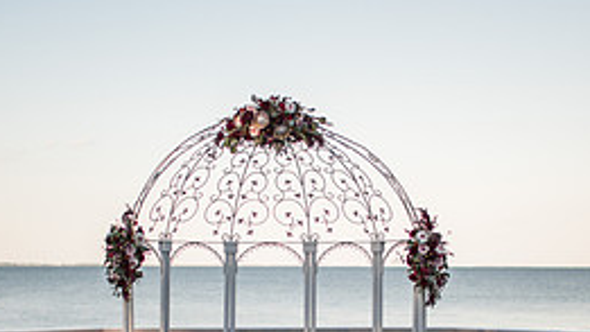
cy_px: 310
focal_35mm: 82
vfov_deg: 14.6
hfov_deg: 25.9
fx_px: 1283
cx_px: 279
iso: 100
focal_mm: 35
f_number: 1.4
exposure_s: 1/4000
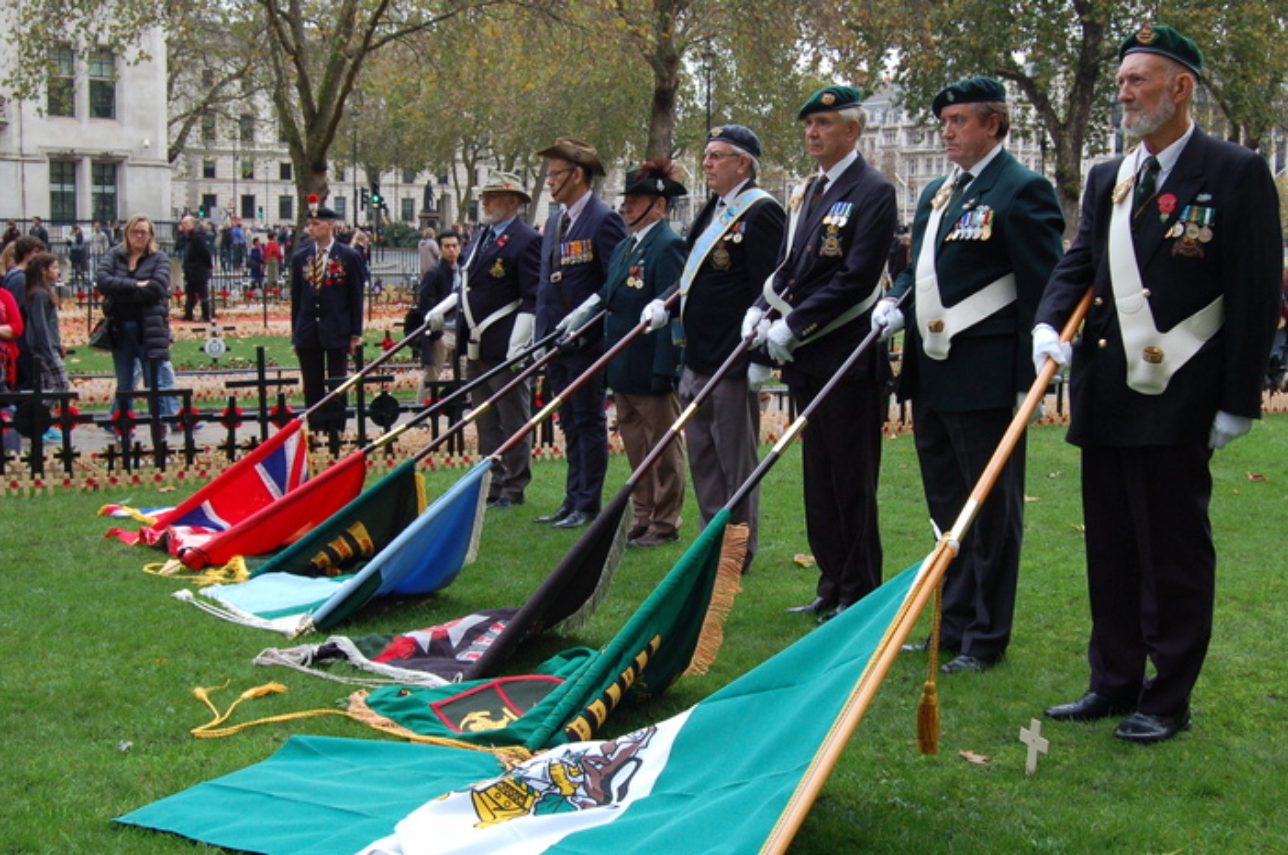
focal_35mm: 44
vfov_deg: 30.4
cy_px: 405
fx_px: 1572
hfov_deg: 44.5
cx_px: 681
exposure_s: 1/125
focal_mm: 26
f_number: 5.6
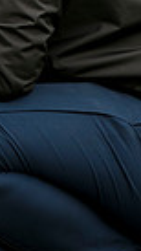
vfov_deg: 1.0
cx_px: -90
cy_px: -126
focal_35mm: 2264
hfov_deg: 0.5
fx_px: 15057
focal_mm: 400
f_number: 5.6
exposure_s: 1/250
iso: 500
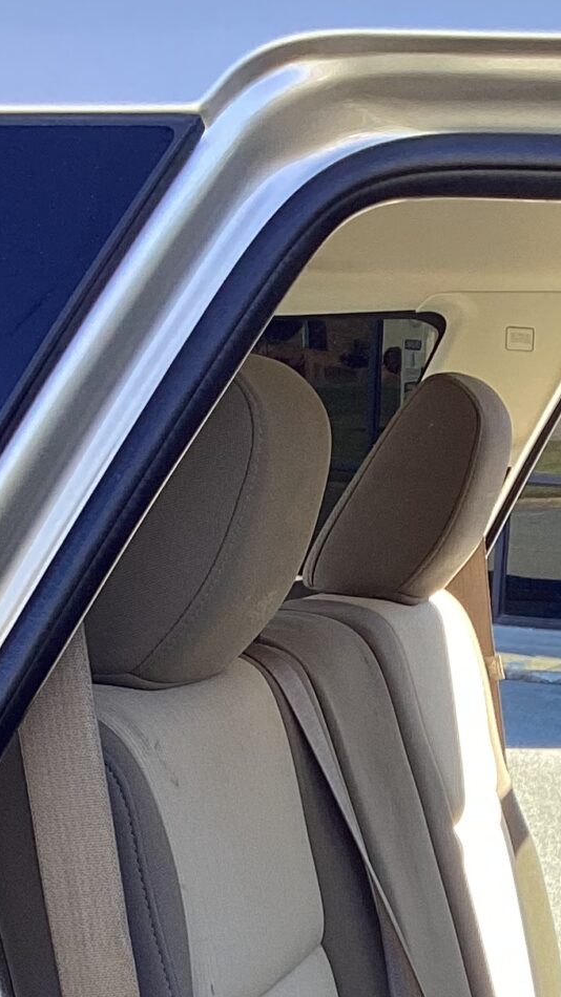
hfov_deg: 13.2
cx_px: 418
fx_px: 2408
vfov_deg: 21.3
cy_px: 1284
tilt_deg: -21.1
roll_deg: -3.0
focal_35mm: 91
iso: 32
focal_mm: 3.3
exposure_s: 1/120
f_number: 2.4
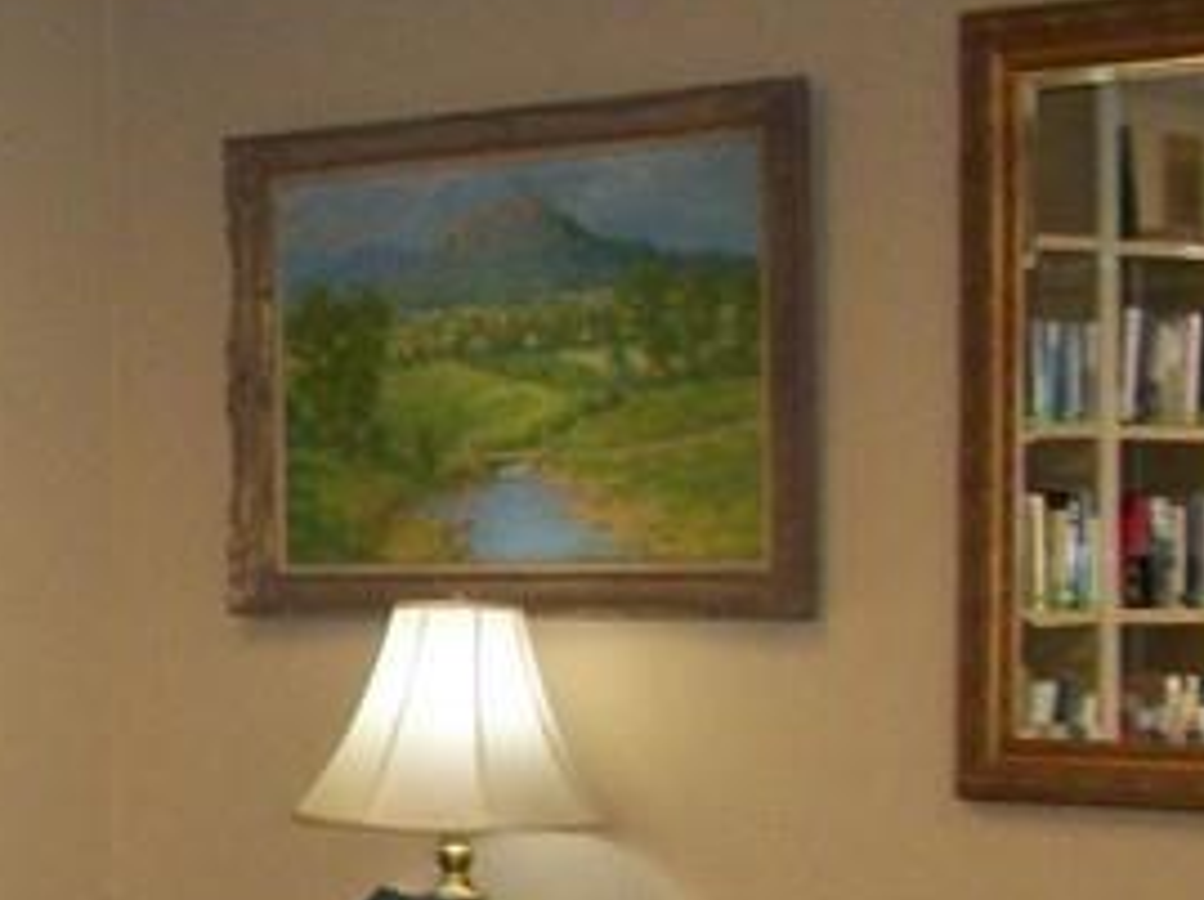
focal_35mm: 122
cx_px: -1034
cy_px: 949
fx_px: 4238
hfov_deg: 14.1
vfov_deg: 12.0
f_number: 2.9
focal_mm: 5.7
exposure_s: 1/60
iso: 250
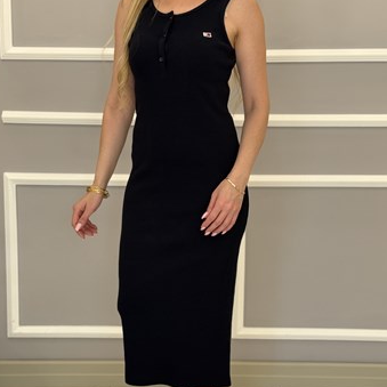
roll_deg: -1.2
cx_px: 176
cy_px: 233
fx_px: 822
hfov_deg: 26.5
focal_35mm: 65
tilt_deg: -7.8
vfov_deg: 26.4
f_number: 1.78
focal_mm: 6.76
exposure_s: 1/121
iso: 80
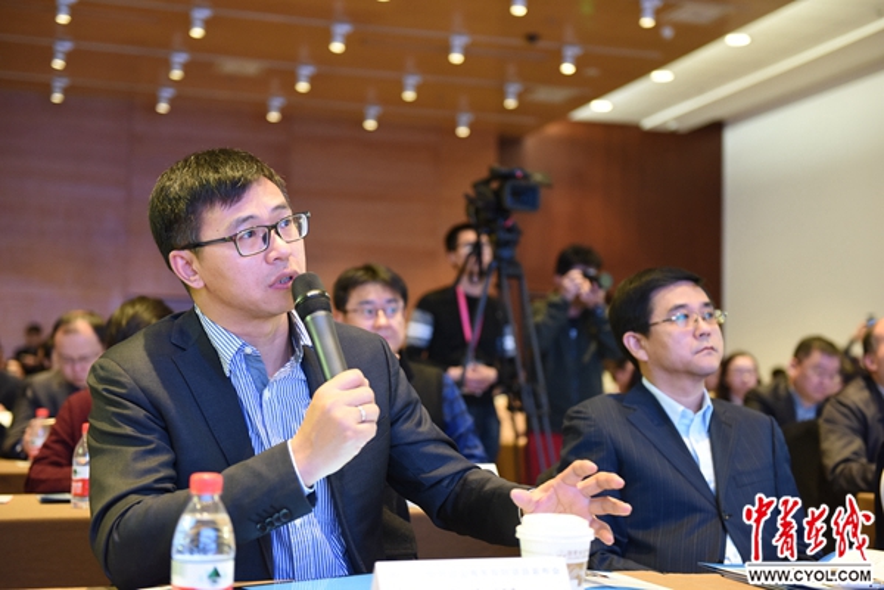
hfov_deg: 36.2
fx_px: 1350
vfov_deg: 24.6
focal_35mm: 55
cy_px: 295
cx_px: 442
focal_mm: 55
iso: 1600
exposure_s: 1/80
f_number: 2.8
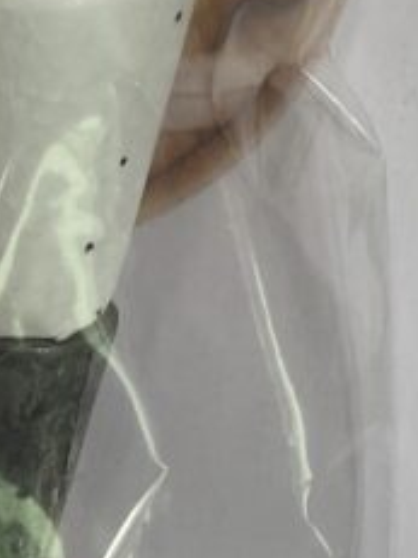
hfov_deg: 9.8
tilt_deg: -82.1
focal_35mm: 150
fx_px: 2417
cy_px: -781
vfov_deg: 11.1
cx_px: -10
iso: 80
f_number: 1.8
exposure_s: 1/60
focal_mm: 4.25
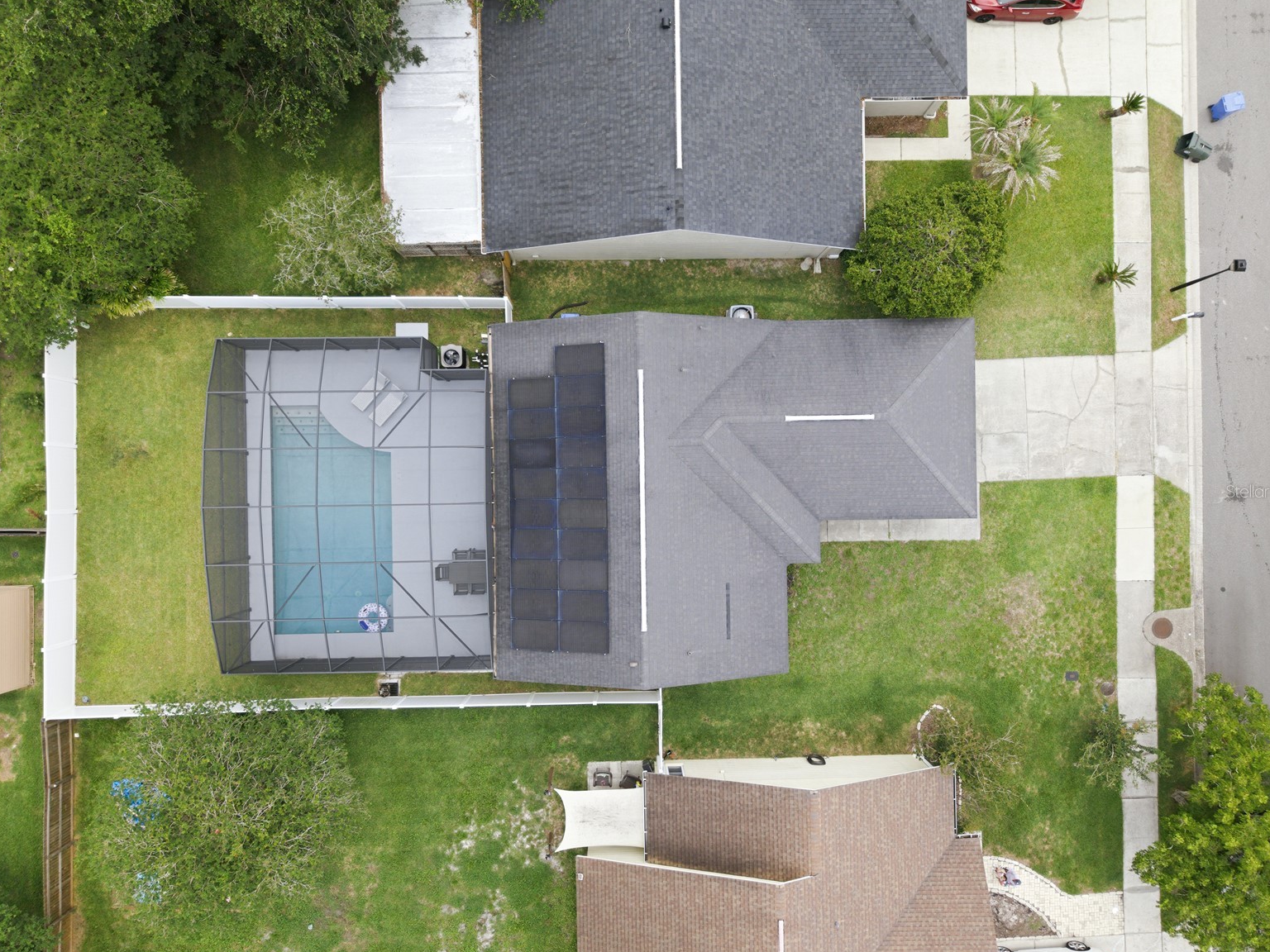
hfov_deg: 69.4
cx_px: 642
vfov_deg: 54.9
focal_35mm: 25
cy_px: 491
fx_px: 917
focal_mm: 8.7
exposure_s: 1/40
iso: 100
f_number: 1.8
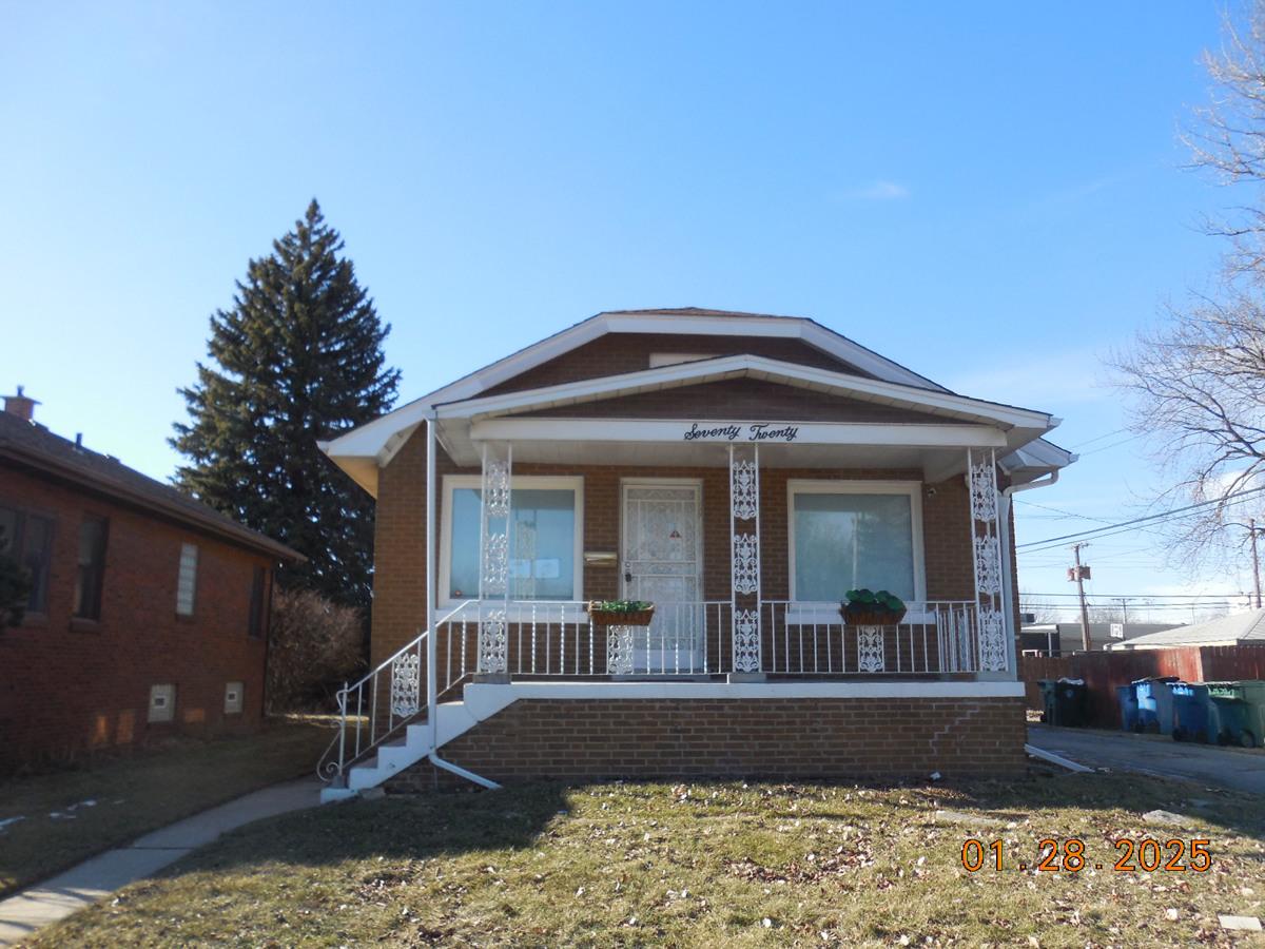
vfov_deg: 53.1
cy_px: 474
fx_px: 950
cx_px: 632
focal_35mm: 26
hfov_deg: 67.3
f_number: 3.5
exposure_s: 1/640
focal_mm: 4.6
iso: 125
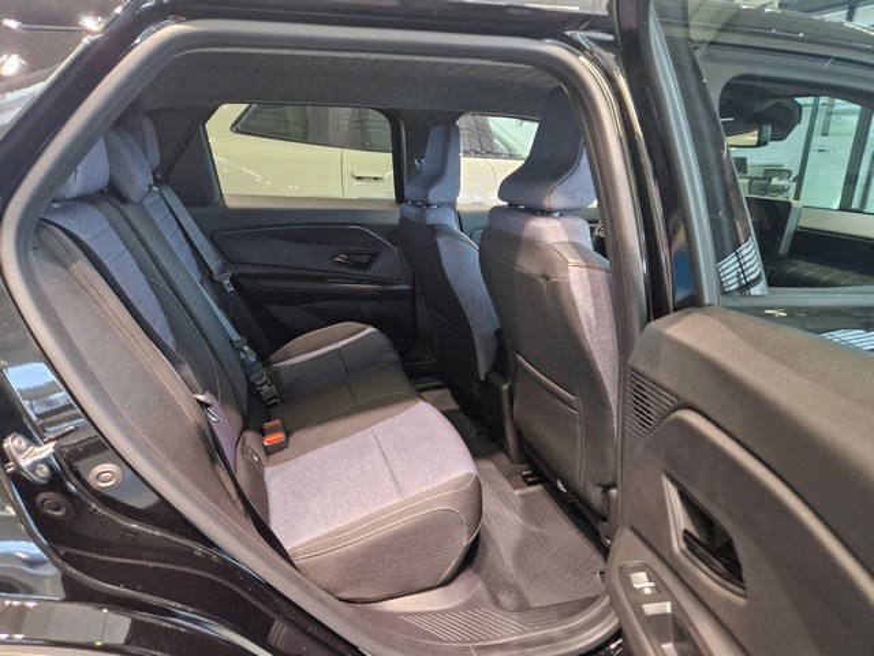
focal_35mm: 23
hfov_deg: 73.9
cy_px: 328
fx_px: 581
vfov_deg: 58.9
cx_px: 437
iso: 320
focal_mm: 5.4
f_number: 1.8
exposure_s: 1/100
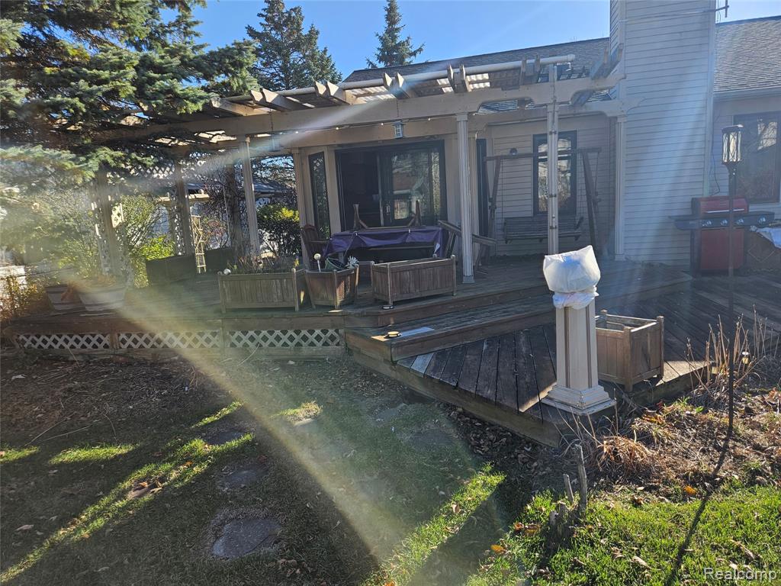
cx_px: 390
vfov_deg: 58.9
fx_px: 519
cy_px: 293
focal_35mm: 23
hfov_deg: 73.9
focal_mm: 5.4
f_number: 1.8
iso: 40
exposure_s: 1/1228
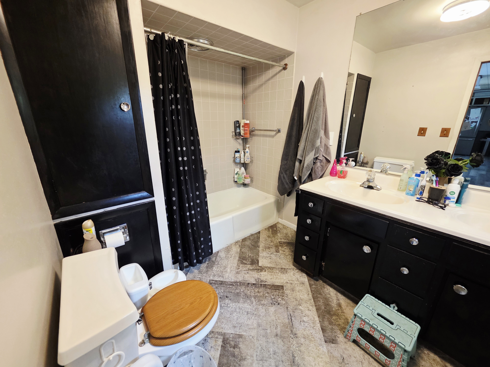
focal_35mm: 13
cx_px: 245
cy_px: 184
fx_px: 184
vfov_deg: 89.9
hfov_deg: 106.2
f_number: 1.9
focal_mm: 2.2
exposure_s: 1/60.2
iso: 250
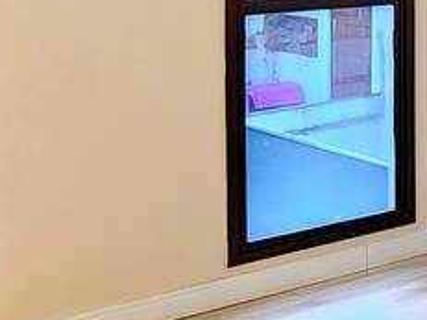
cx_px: 872
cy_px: -117
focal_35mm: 81
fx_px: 999
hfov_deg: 17.1
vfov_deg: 16.9
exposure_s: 1/60.2
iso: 400
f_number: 2.2
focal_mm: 2.2
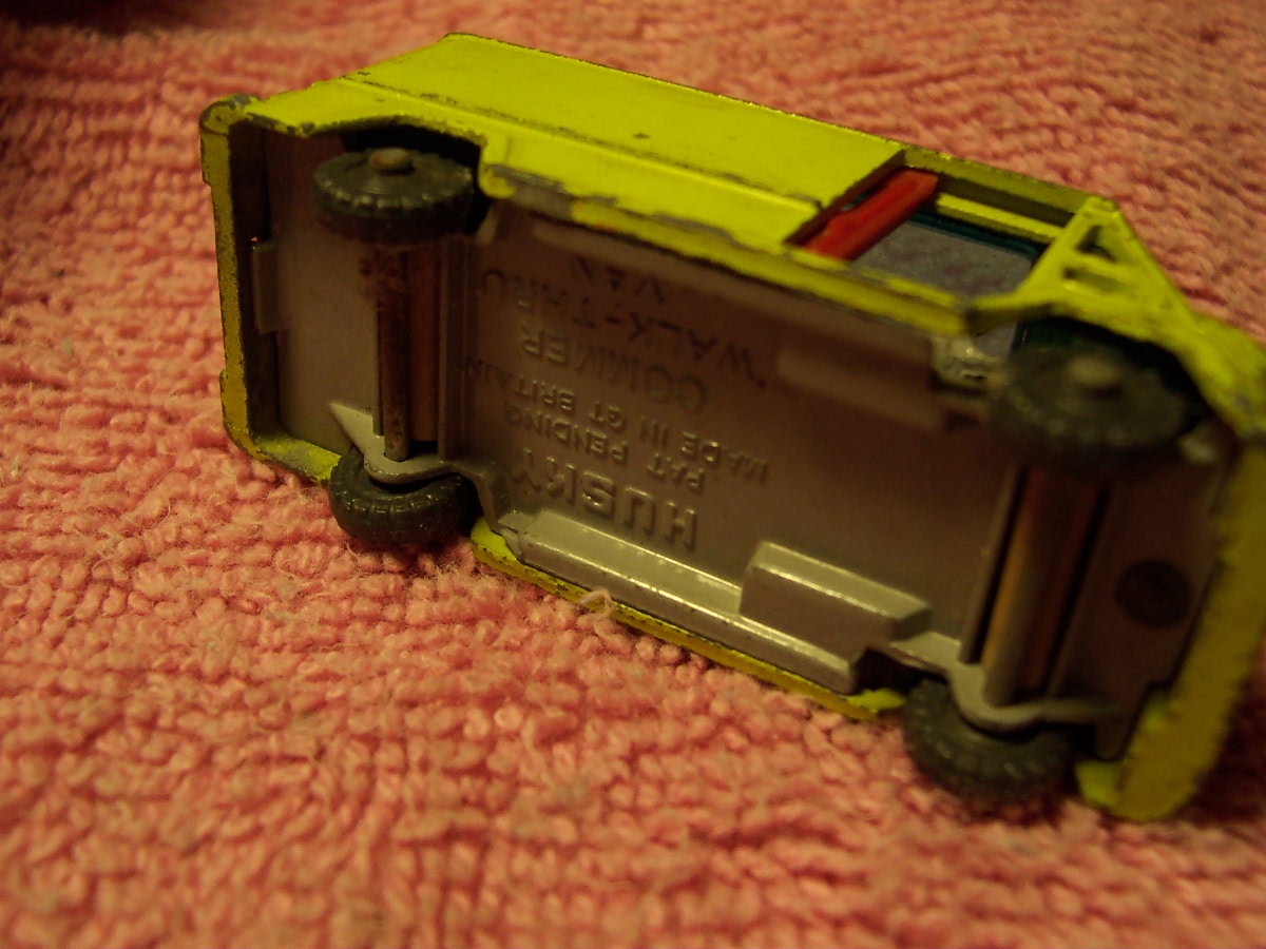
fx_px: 1353
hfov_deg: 50.1
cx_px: 633
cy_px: 474
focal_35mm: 37
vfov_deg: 38.7
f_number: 2.8
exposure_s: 1/90
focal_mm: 5.6
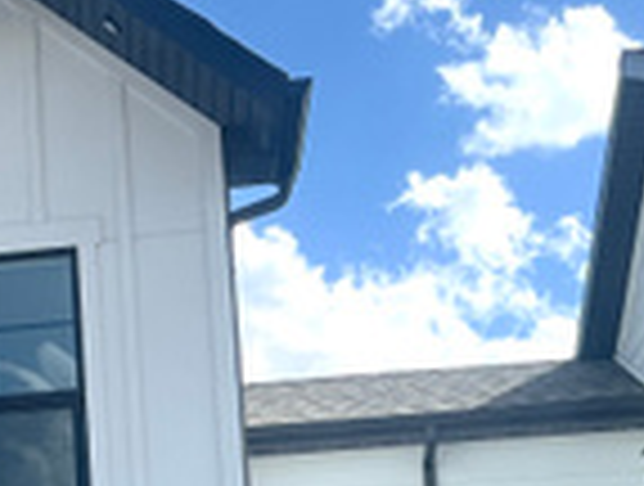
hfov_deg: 15.9
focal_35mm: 116
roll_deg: +1.9
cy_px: 675
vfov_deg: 12.3
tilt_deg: +12.3
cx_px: -252
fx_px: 2164
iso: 50
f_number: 1.6
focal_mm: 5.1
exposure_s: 1/2967
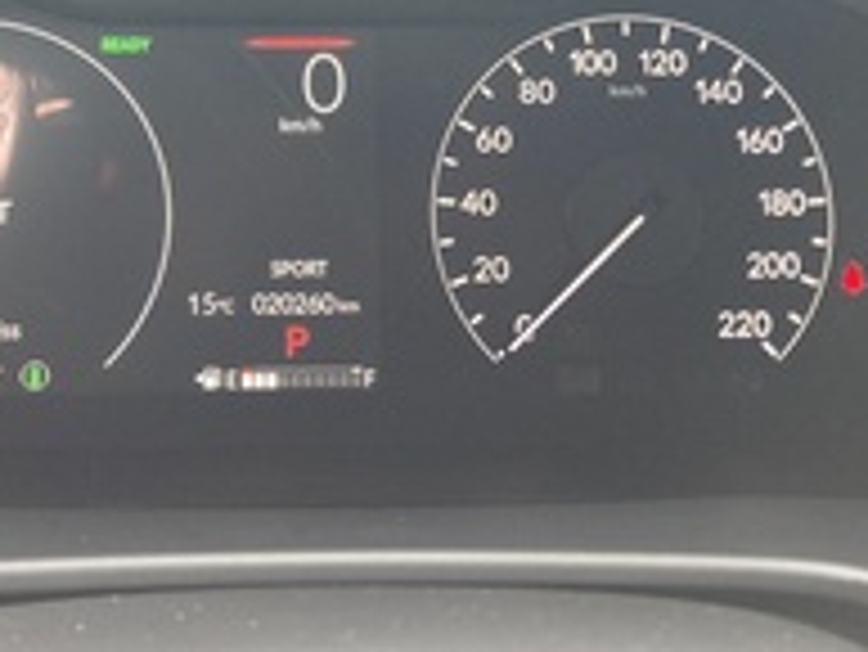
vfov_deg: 23.1
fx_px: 1531
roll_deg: -2.5
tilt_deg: -13.7
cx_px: 306
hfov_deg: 31.5
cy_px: 7
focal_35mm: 61
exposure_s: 1/60
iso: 100
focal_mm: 3.99
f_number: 1.8
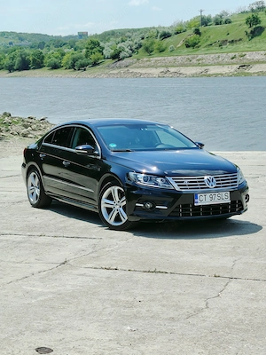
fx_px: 727
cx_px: 133
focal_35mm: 71
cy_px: 178
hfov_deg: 20.7
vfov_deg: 27.4
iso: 100
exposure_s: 1/737
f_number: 1.75
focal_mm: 5.25
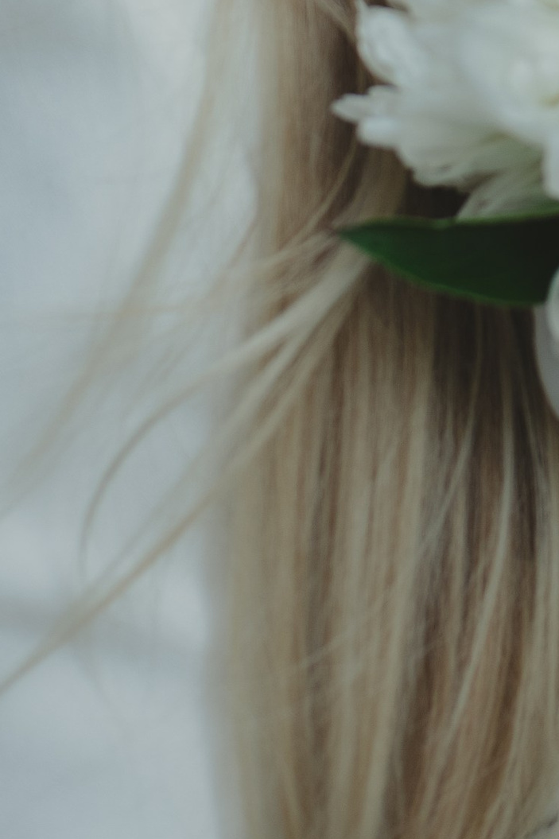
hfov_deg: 7.4
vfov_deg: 10.9
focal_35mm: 182
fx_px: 4240
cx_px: 941
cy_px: -418
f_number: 3.2
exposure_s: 1/800
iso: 160
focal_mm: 50
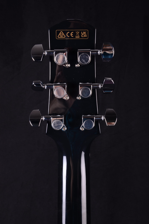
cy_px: 112
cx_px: 74
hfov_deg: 29.7
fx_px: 281
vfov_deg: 43.7
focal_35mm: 45
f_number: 13
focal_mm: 30
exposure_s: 1/200
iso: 200
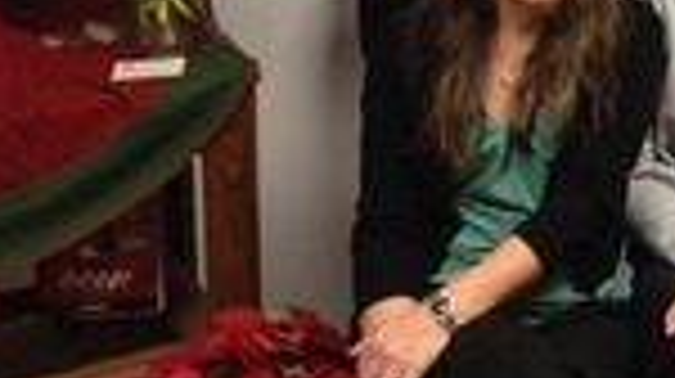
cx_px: 742
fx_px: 1591
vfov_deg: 12.9
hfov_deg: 22.6
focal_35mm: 89
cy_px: -160
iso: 64
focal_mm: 4.28
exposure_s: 1/20
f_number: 2.4
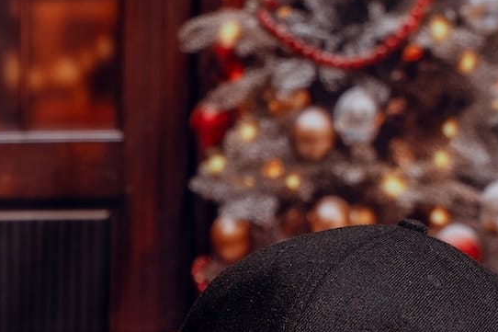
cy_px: 915
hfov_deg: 8.8
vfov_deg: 5.7
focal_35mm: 228
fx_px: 3147
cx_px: -291
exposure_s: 1/125
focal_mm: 41.1
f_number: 5.6
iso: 100
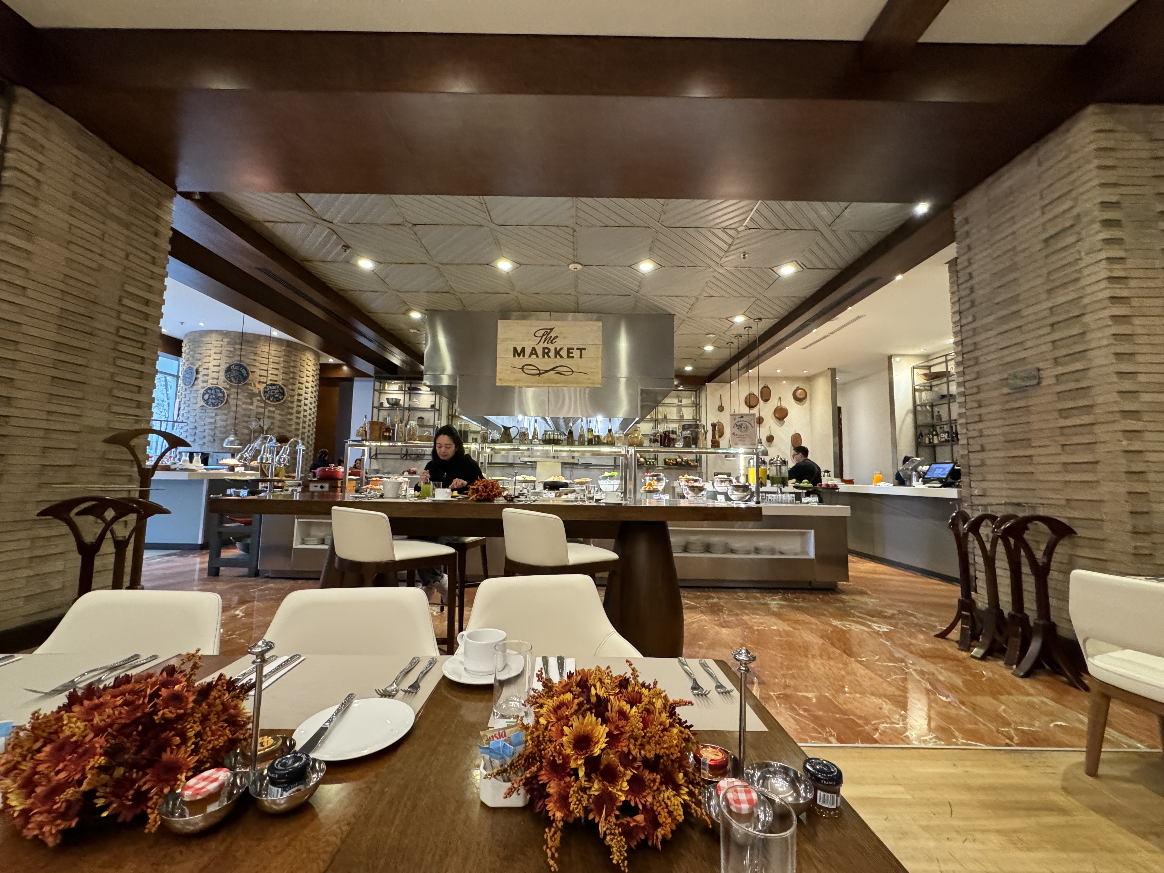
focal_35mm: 14
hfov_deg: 102.1
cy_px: 436
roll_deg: -1.1
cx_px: 582
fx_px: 471
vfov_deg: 85.7
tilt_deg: +4.7
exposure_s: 1/60
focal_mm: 2.22
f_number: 2.2
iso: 800
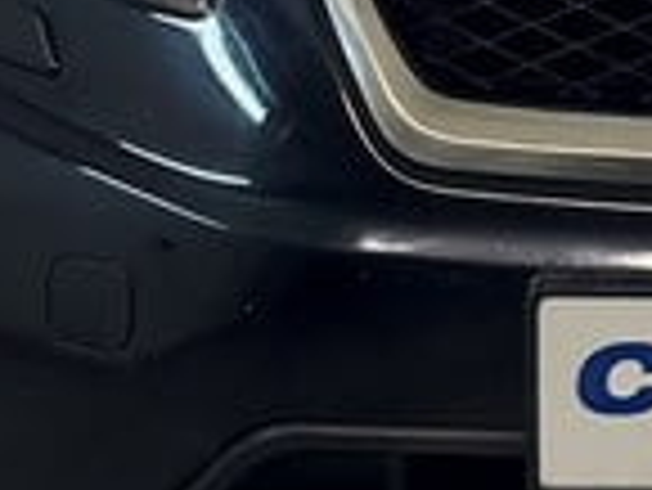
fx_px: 5599
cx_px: 1034
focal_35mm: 297
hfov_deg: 6.6
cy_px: -317
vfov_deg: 5.0
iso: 100
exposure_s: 1/101
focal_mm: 6.86
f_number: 1.78
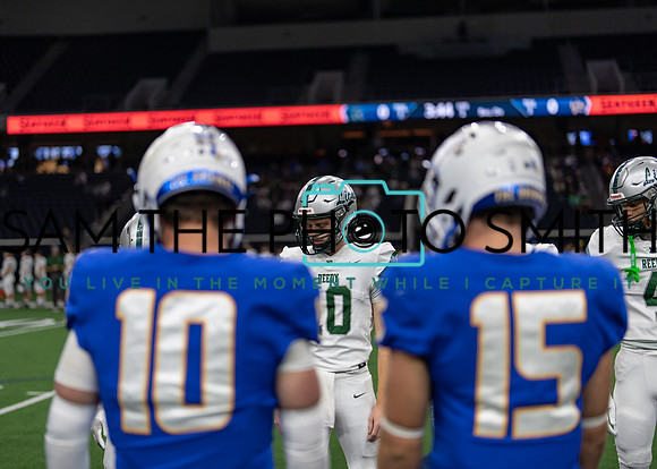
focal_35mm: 52
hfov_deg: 37.2
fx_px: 977
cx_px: 328
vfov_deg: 27.0
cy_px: 234
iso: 250
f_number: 1.2
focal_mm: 50
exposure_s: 1/1000
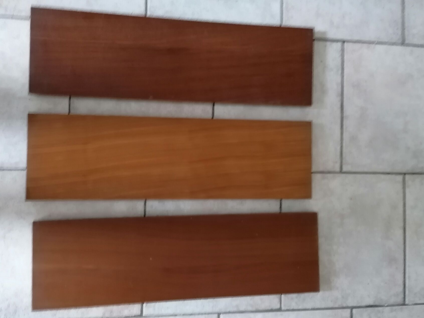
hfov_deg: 56.7
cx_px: 190
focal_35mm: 32
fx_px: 392
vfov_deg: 44.1
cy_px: 152
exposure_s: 1/20
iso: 500
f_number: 1.8
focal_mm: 4.75
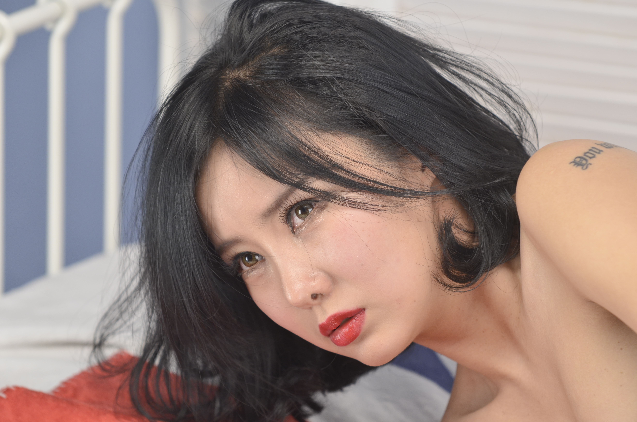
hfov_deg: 10.6
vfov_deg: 7.0
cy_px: 211
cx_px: 318
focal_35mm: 195
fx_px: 3443
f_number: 4
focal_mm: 130
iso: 400
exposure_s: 1/160
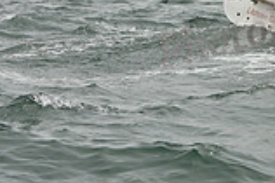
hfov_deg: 7.8
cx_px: 494
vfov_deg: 5.3
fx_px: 1961
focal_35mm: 257
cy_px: -90
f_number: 11
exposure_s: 1/1000
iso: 320
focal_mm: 70
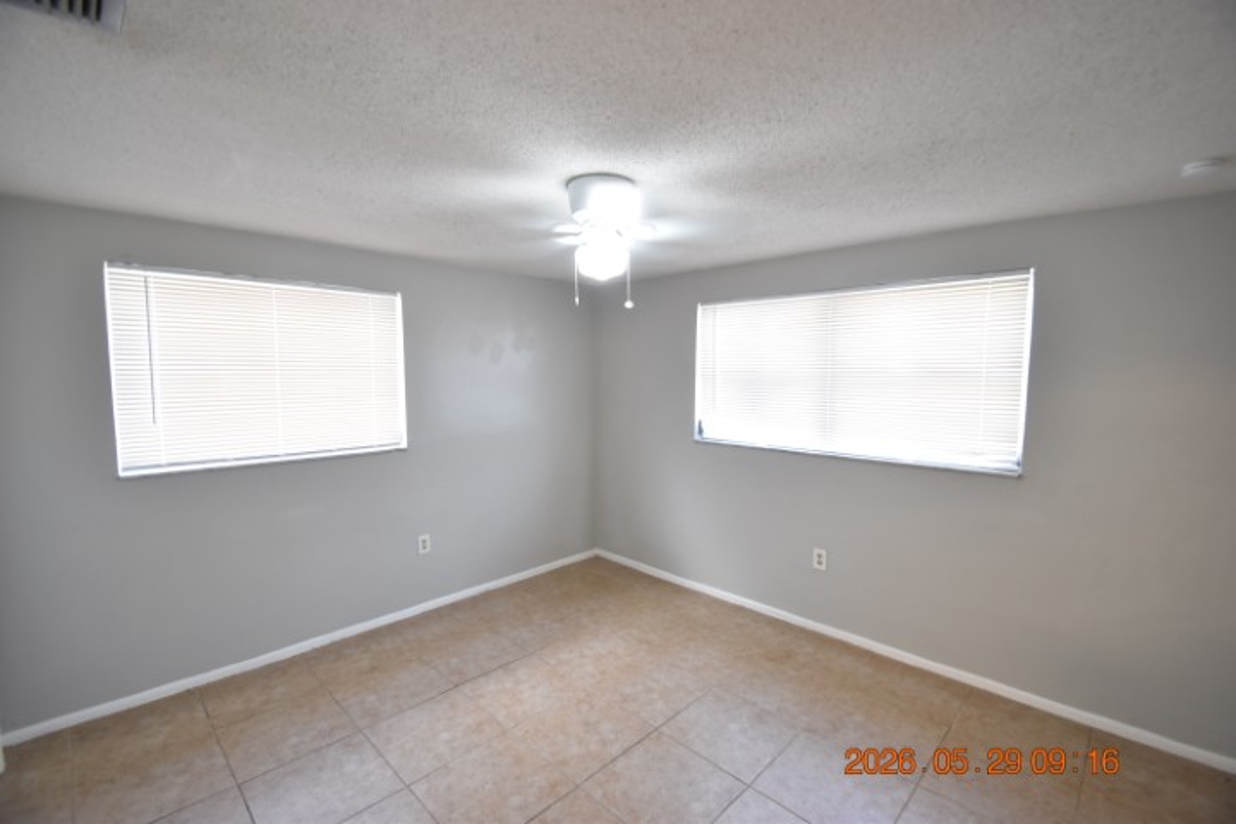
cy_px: 412
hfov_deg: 100.4
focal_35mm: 15
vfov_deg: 77.3
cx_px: 618
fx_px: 515
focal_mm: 10
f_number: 3.5
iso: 800
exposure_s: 1/30
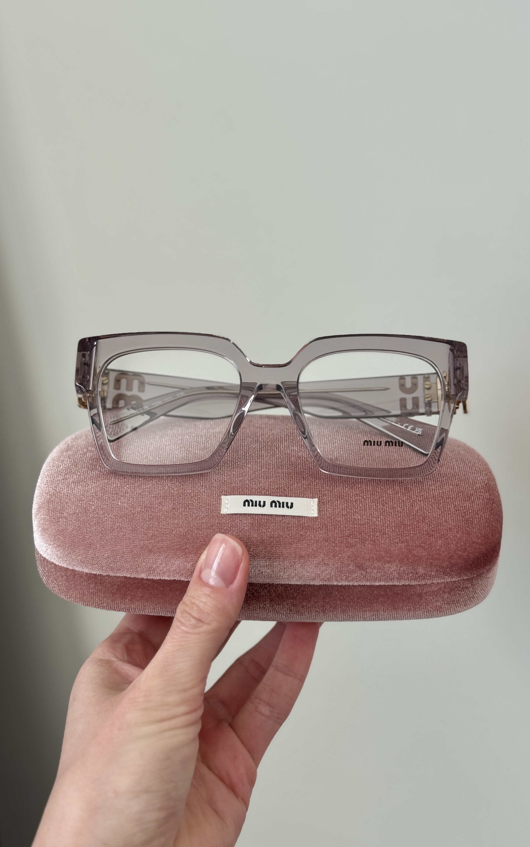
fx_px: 1179
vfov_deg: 39.6
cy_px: 423
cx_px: 259
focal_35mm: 51
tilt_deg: -24.4
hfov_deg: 25.3
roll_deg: -1.2
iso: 50
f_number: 1.78
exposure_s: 1/178
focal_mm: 6.76
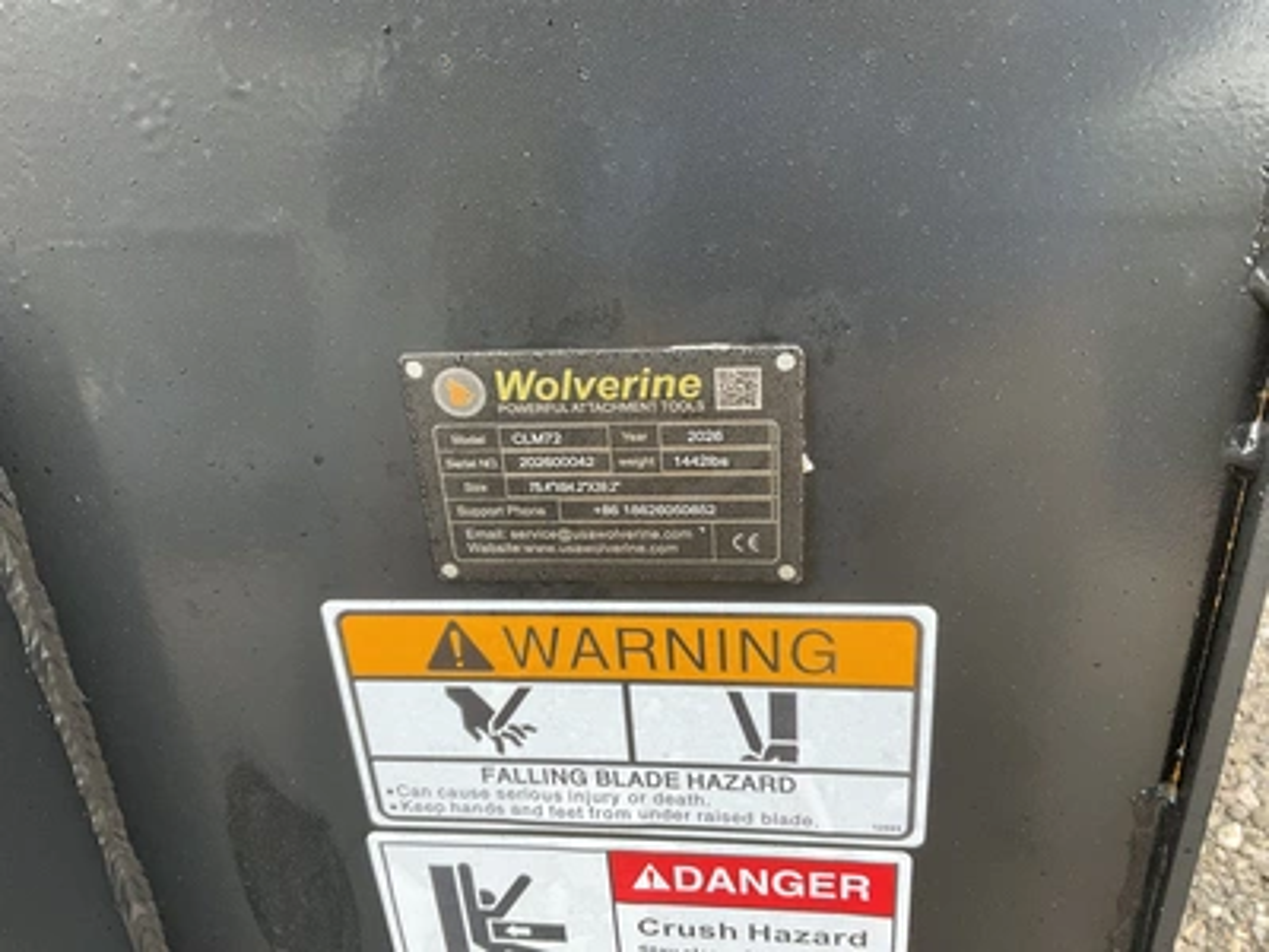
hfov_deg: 61.7
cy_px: 476
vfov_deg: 48.2
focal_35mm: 29
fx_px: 1063
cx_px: 634
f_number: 1.8
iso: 50
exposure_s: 1/122
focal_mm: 3
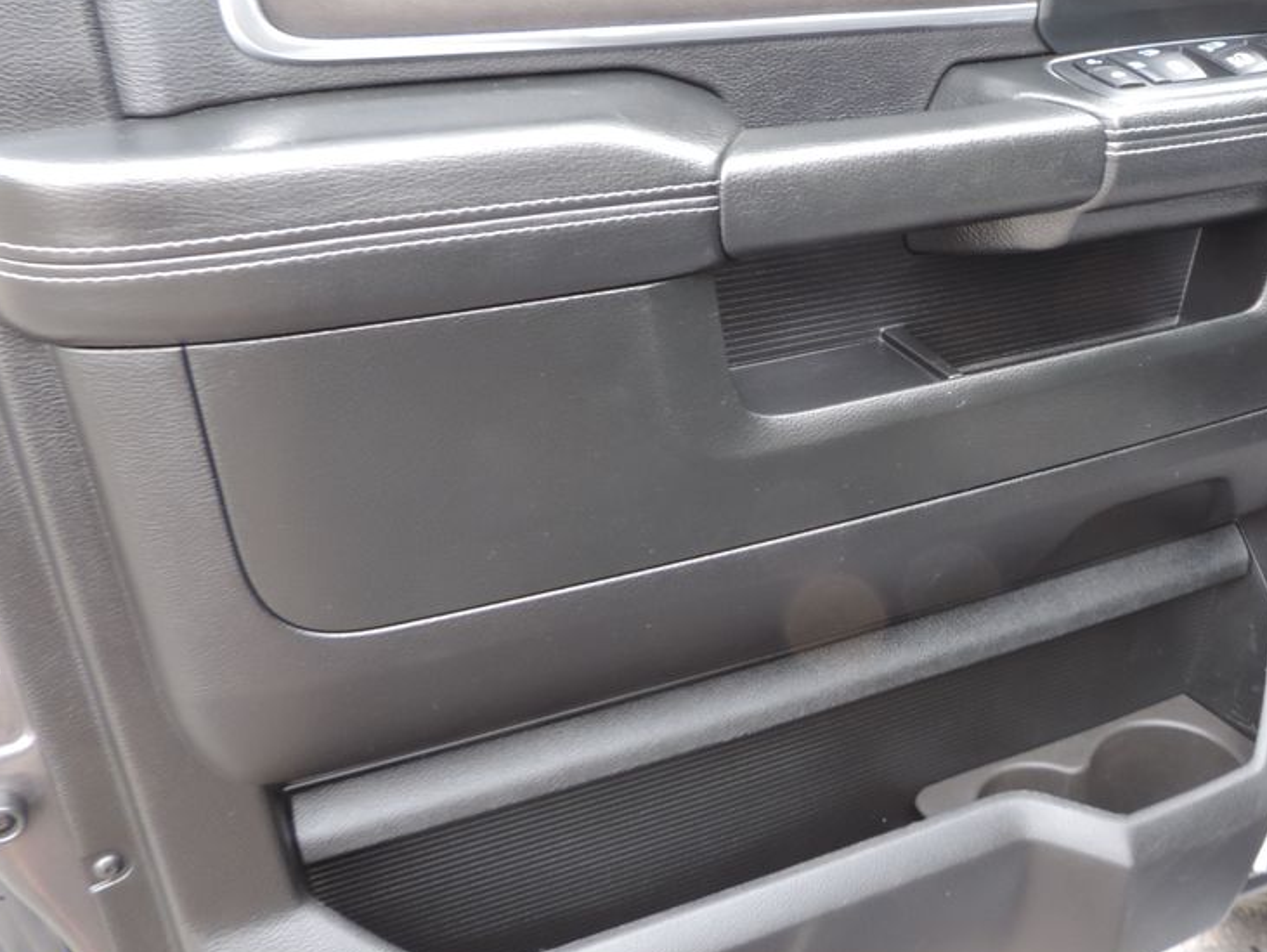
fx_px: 1538
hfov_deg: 43.6
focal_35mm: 42
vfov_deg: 34.2
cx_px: 915
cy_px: 366
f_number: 3
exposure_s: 1/30
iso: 110
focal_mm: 4.3
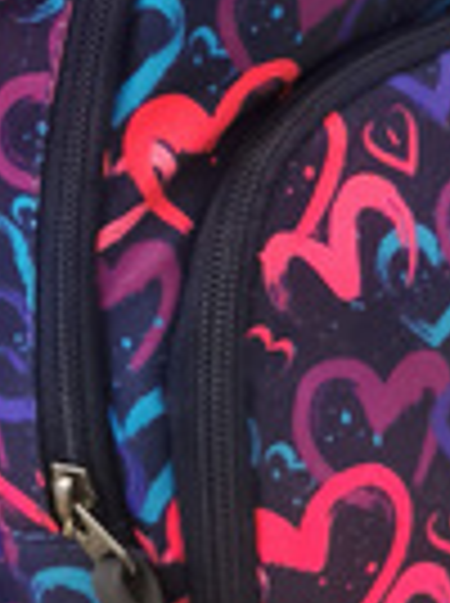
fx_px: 1756
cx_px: 137
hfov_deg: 14.6
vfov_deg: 19.1
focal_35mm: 101
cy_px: 32
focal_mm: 5.58
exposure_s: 1/25
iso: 400
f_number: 1.8
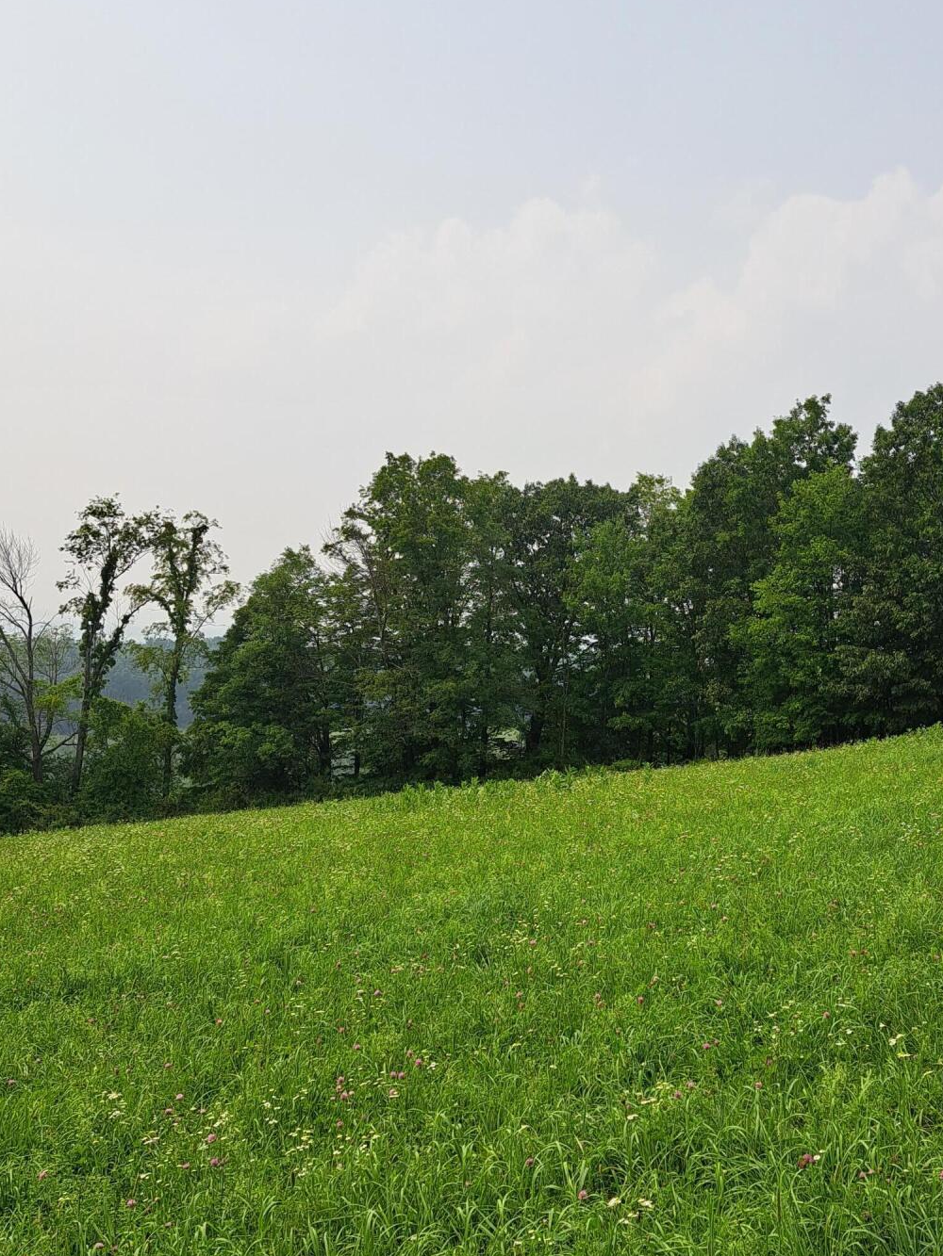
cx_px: 644
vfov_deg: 51.3
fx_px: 1307
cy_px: 694
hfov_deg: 39.1
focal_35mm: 36
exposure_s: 1/1779
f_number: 1.8
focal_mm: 5.23
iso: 50
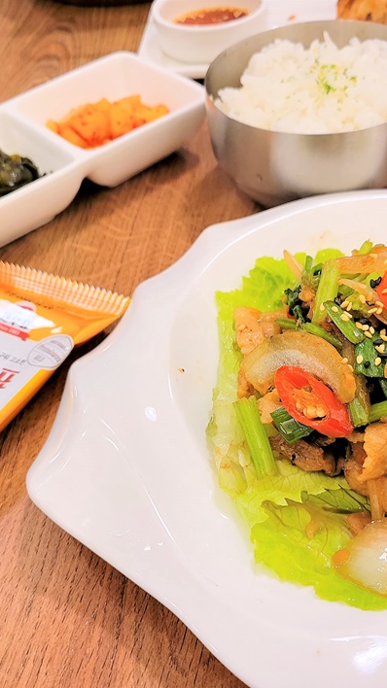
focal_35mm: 40
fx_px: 730
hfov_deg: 29.6
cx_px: 227
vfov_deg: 50.5
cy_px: 362
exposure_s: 1/120
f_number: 1.8
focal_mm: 5.4
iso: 250
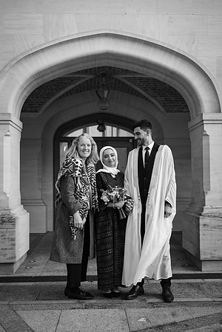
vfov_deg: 48.5
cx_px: 111
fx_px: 370
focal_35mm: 40
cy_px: 166
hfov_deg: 33.4
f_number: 3.2
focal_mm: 40
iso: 200
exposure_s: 1/500
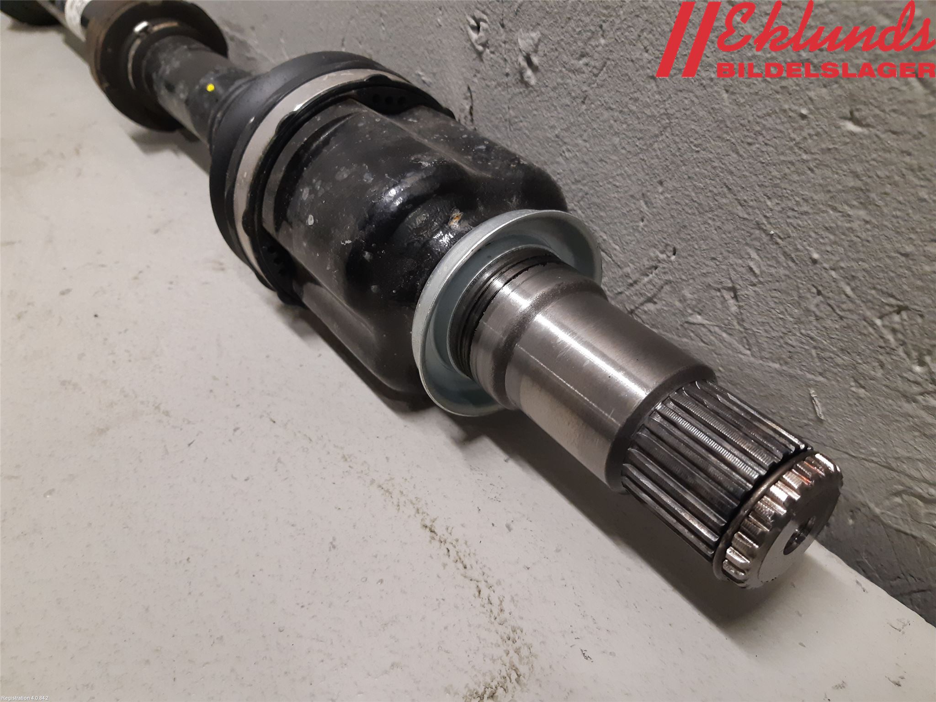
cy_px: 351
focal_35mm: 26
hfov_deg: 67.3
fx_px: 703
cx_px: 468
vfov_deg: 53.1
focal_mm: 3.93
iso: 200
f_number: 1.7
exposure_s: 1/50
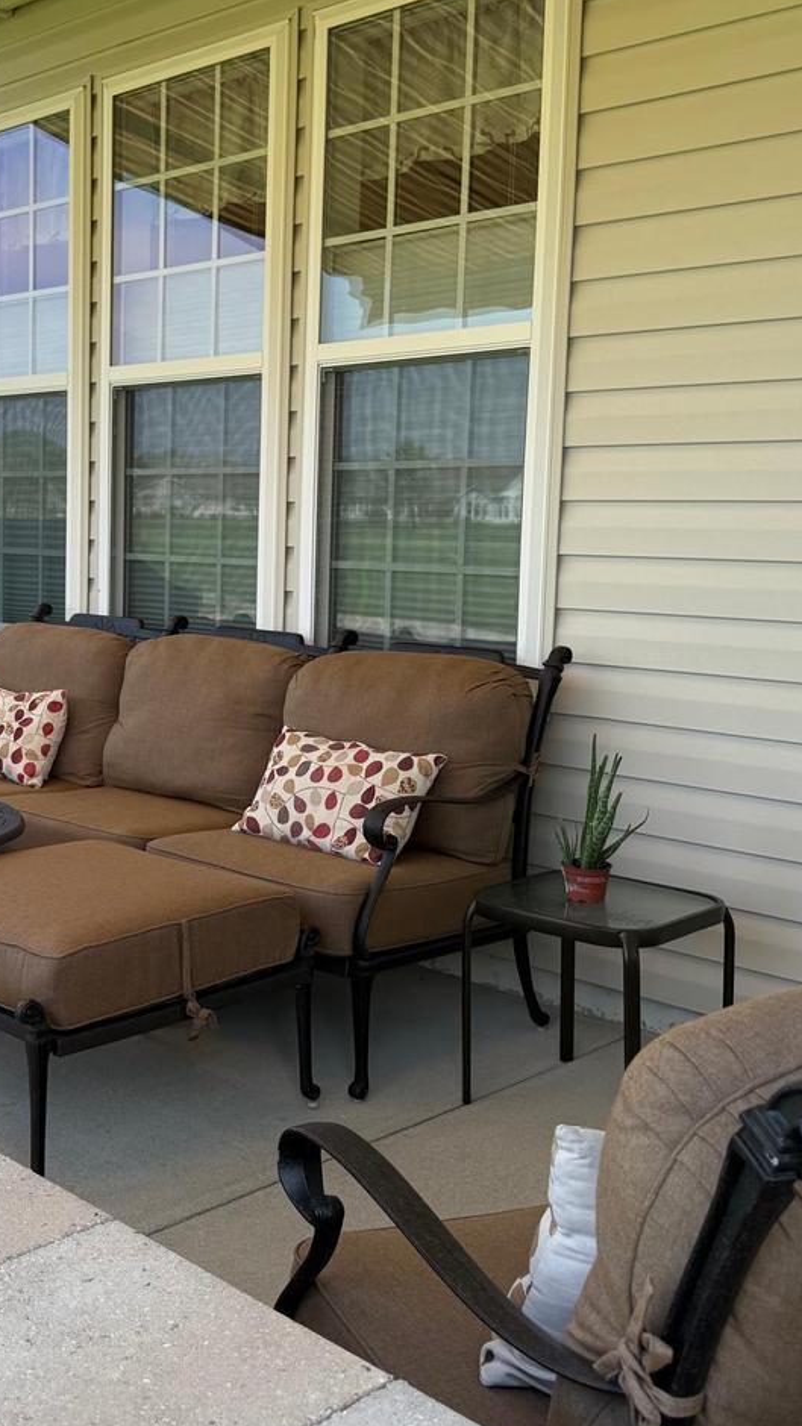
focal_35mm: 40
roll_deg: -0.4
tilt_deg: -4.7
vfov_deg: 50.4
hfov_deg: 28.7
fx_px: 1513
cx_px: 102
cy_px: 635
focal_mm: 6.76
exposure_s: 1/1553
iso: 100
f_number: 1.78
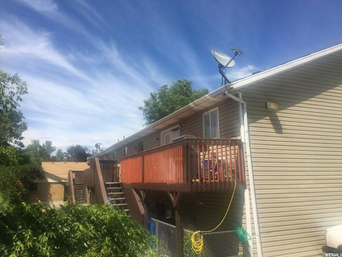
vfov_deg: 48.2
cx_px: 171
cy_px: 128
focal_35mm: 29
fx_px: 287
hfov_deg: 61.7
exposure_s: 1/1748
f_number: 2.2
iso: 25
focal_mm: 4.15
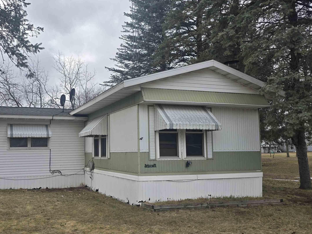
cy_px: 134
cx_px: 97
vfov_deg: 42.8
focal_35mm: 33
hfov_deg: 53.9
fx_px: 297
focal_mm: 6.3
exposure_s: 1/494
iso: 12
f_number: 1.7
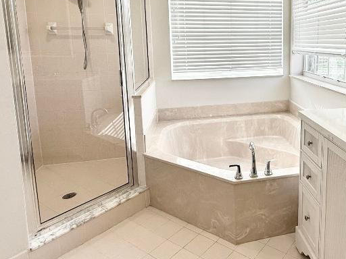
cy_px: 76
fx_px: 280
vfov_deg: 48.5
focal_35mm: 28
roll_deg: +0.0
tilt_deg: -6.9
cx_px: 265
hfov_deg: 59.6
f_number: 2.2
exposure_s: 1/468
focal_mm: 2.22
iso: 50
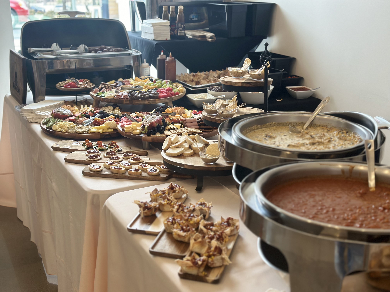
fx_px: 541
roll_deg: +0.0
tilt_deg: -16.9
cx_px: 195
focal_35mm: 48
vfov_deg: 30.3
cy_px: 146
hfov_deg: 39.7
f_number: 1.78
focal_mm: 6.86
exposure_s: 1/89
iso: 125
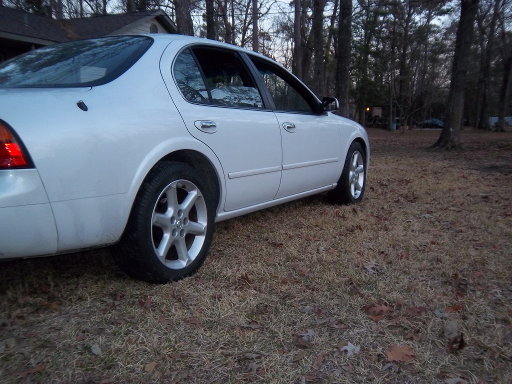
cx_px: 256
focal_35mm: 35
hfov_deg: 52.6
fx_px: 518
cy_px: 192
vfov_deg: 40.7
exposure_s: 1/40
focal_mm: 6.2
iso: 160
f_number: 3.9
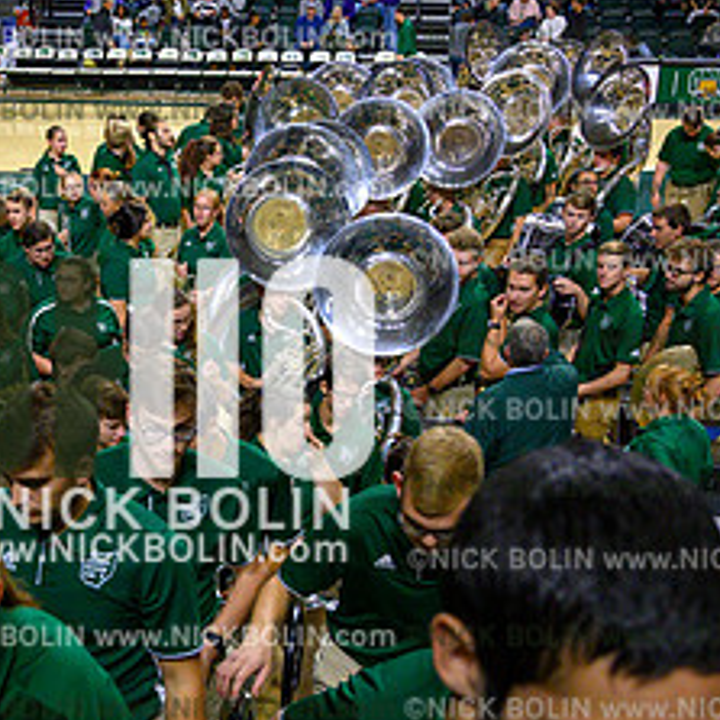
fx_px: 1247
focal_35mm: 53
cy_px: 412
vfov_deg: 32.2
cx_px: 145
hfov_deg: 31.4
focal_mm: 24
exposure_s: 1/800
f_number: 4.5
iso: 3200
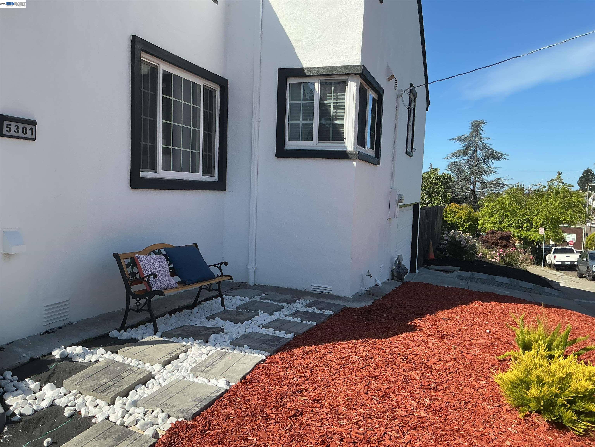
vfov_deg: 48.2
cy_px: 224
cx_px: 298
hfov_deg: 61.7
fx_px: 498
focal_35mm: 29
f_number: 1.8
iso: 25
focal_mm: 3
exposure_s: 1/1451
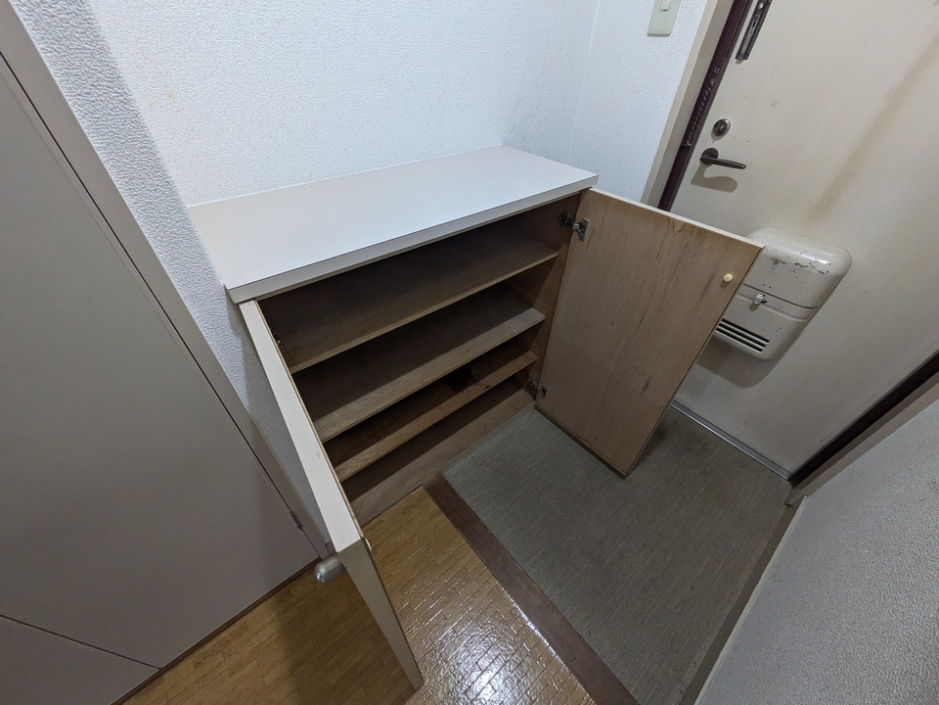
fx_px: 380
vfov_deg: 85.7
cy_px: 352
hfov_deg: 102.1
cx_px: 470
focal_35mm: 14
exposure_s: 1/60
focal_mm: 1.83
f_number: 2.2
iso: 541
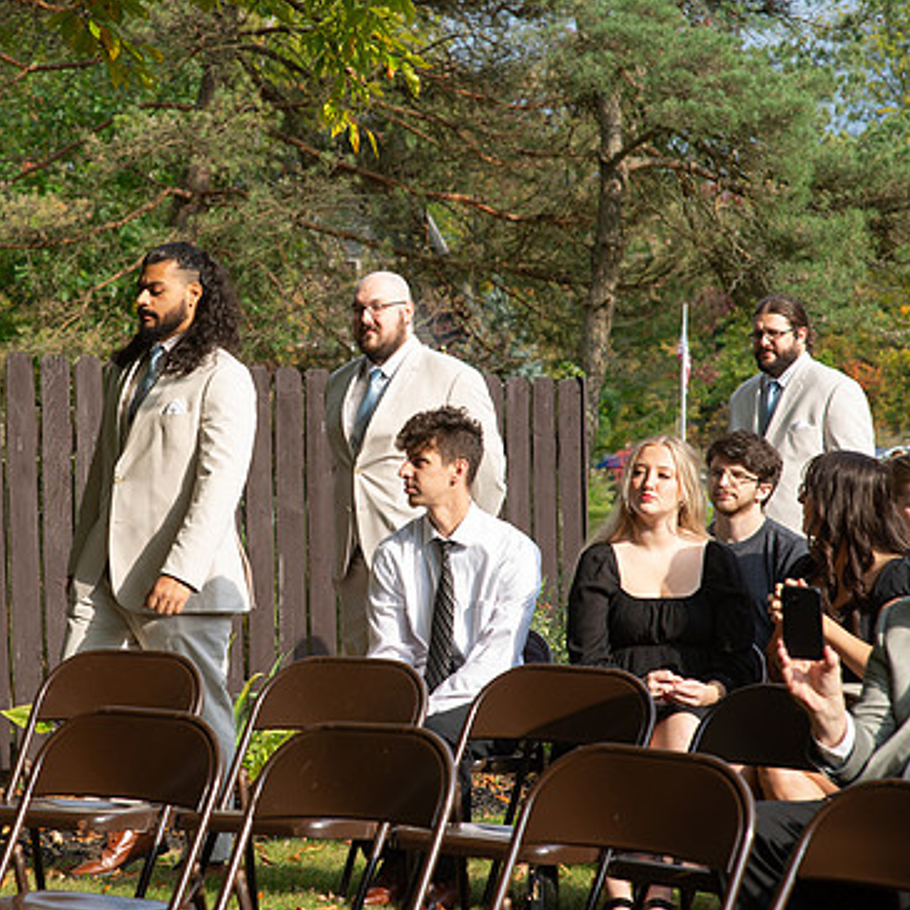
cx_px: 239
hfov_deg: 14.8
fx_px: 3480
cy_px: 438
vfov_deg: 14.9
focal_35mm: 117
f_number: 6.3
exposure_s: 1/640
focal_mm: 85
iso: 640
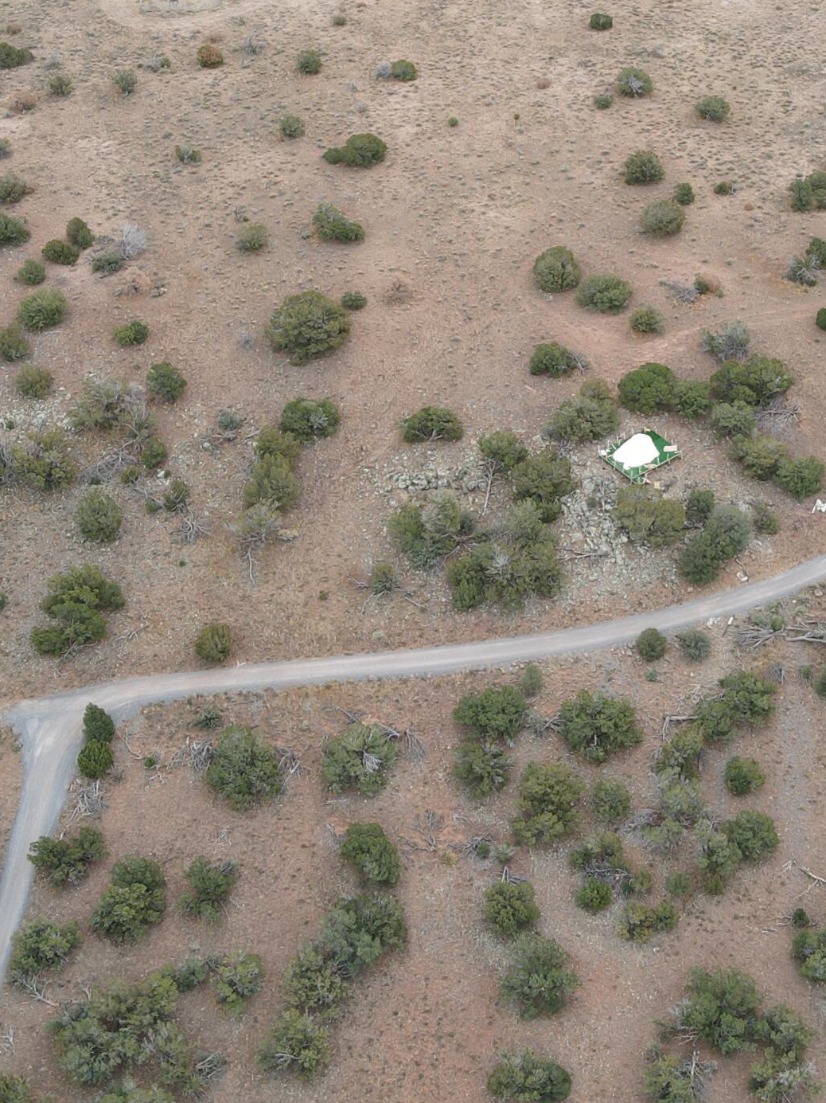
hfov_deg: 27.9
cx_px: 510
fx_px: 1655
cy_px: 341
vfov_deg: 36.3
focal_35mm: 52
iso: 100
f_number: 2.8
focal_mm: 4.5
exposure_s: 1/120
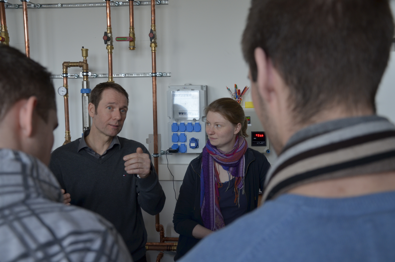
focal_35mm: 39
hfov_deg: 49.6
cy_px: 131
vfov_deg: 34.1
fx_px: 427
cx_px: 198
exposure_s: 1/60
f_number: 4
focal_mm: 26
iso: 450
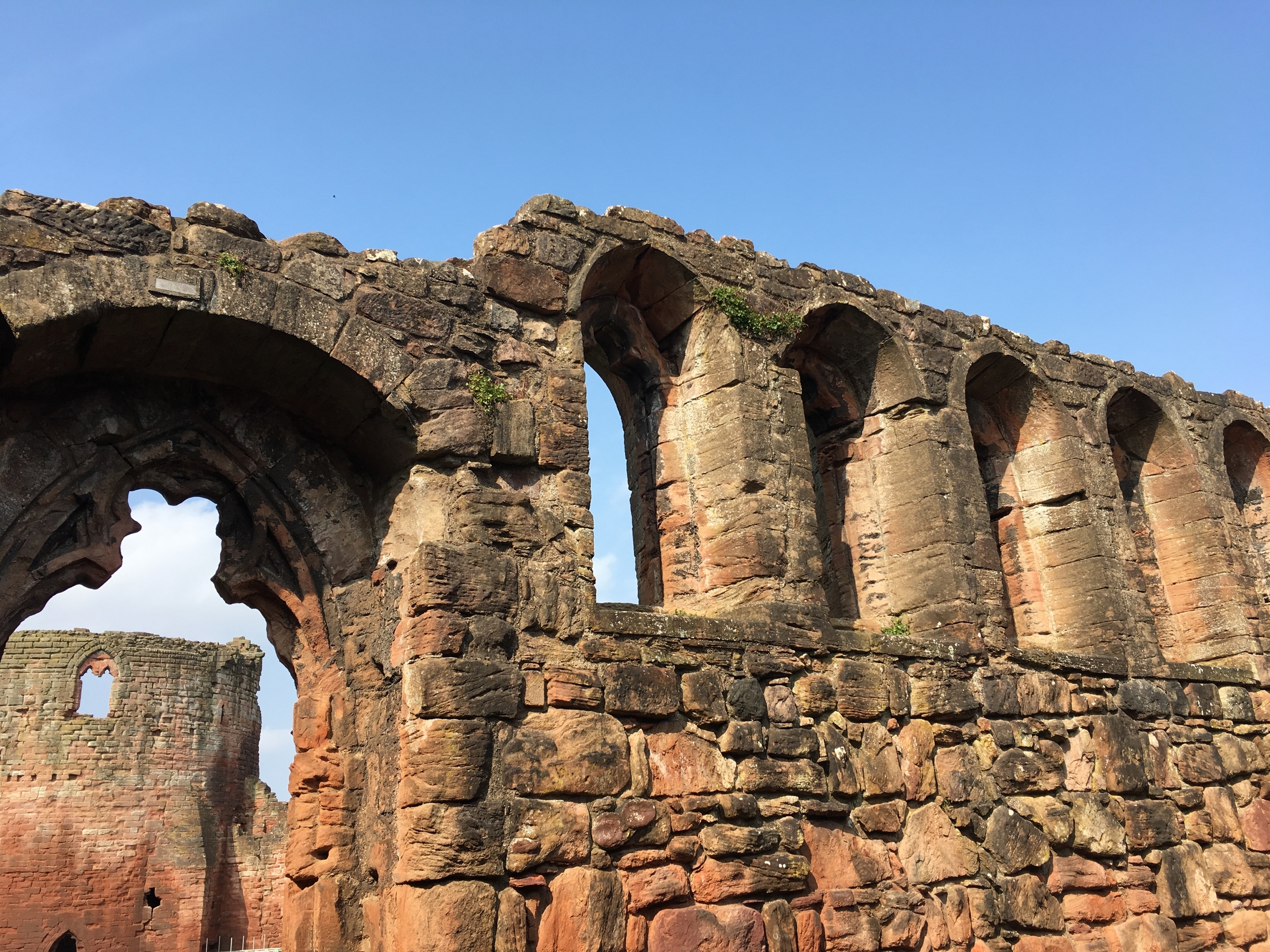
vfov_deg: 48.2
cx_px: 635
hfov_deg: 61.7
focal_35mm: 29
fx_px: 1064
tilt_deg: +19.6
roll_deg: +4.2
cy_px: 476
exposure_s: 1/793
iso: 25
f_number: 2.2
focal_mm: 4.15
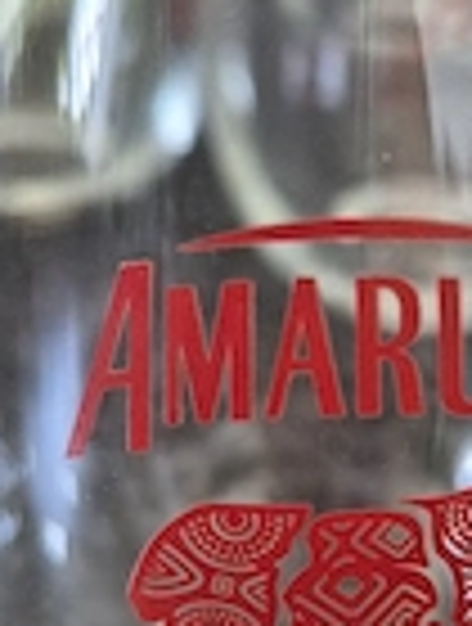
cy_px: 369
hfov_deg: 22.1
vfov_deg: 29.3
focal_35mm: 66
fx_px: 1194
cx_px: 364
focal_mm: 5.4
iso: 640
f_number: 1.8
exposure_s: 1/100
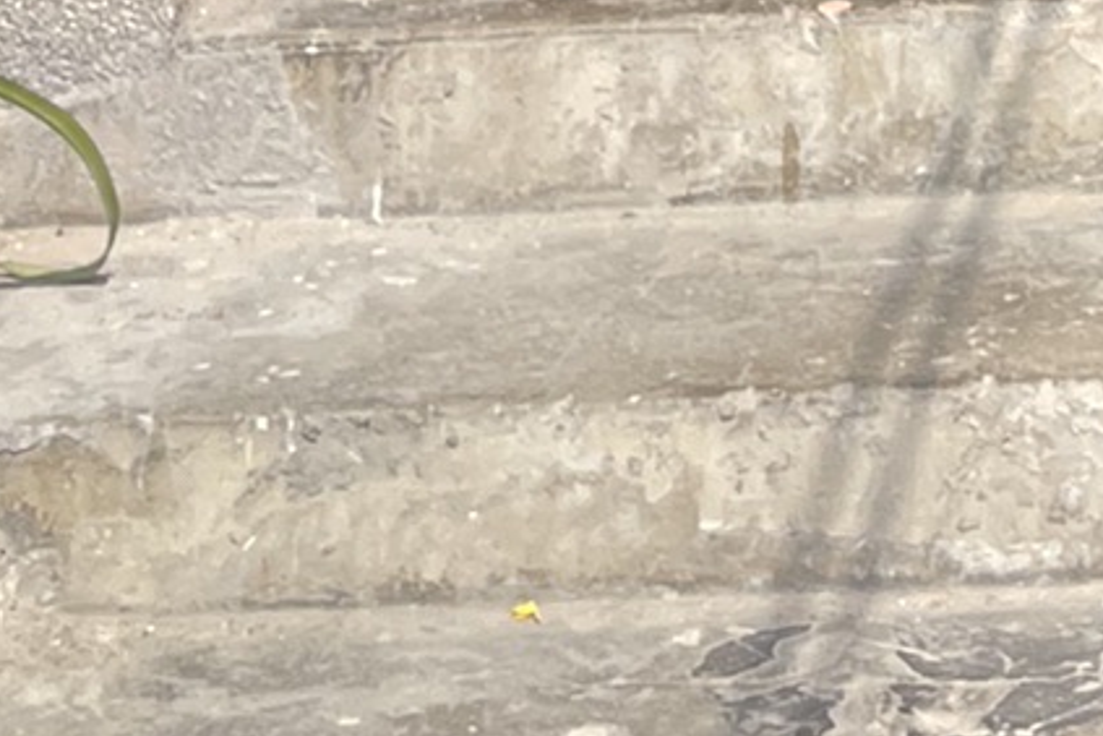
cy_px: -1579
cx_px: 1484
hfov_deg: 15.2
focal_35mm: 128
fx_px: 3921
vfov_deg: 8.6
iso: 32
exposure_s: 1/1289
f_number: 1.6
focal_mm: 4.2
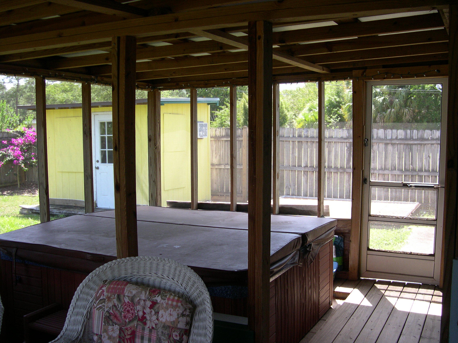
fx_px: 503
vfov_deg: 37.7
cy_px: 172
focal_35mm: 38
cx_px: 229
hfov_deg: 49.0
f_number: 2.8
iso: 100
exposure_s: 1/150
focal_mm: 8
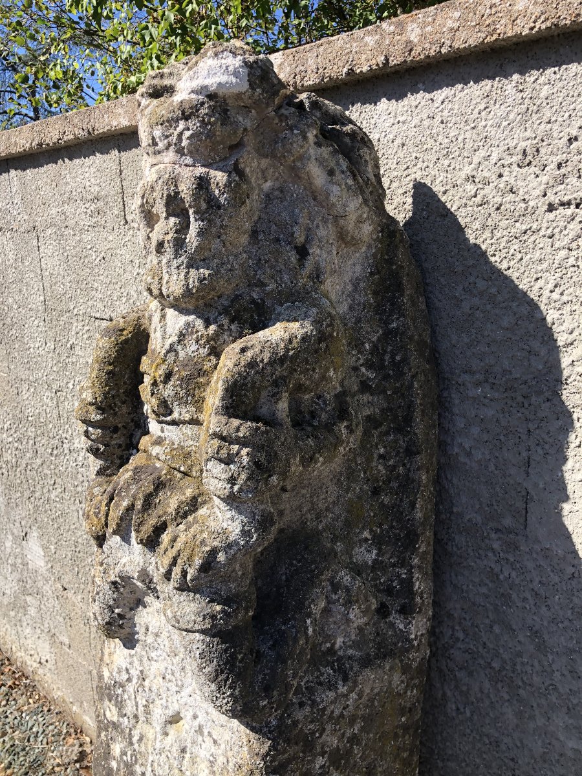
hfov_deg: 49.7
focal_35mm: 28
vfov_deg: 63.4
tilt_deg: -12.9
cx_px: 291
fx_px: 628
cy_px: 388
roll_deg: +2.2
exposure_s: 1/1066
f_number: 1.8
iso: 20
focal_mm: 4
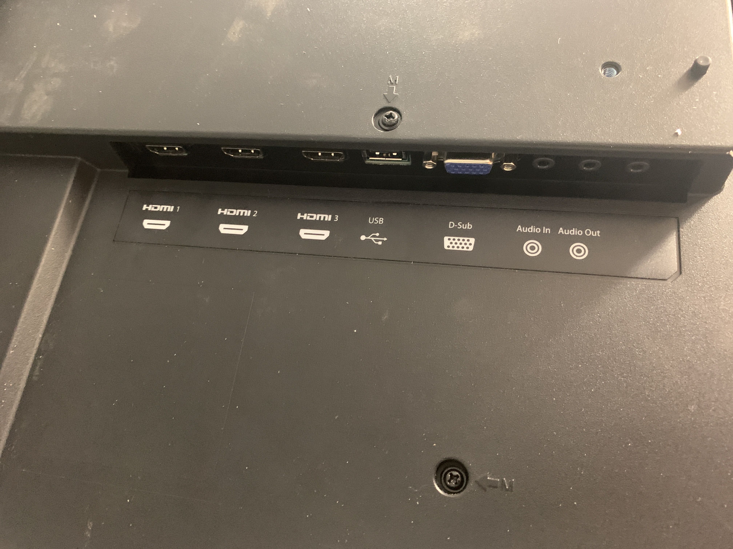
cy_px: 274
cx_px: 366
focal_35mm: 26
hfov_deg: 67.3
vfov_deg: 53.1
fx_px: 551
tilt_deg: +13.0
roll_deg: -7.0
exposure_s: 1/25
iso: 640
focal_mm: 4.25
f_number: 1.8
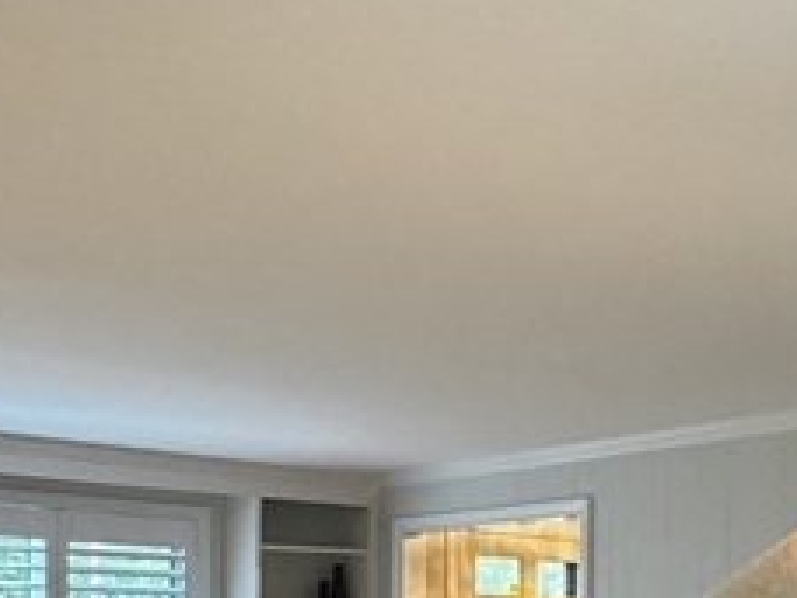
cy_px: 654
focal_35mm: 63
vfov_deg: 22.1
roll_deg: -0.6
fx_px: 1451
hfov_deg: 28.9
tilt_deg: +0.1
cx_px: 787
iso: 400
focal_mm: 2.22
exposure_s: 1/60
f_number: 2.2
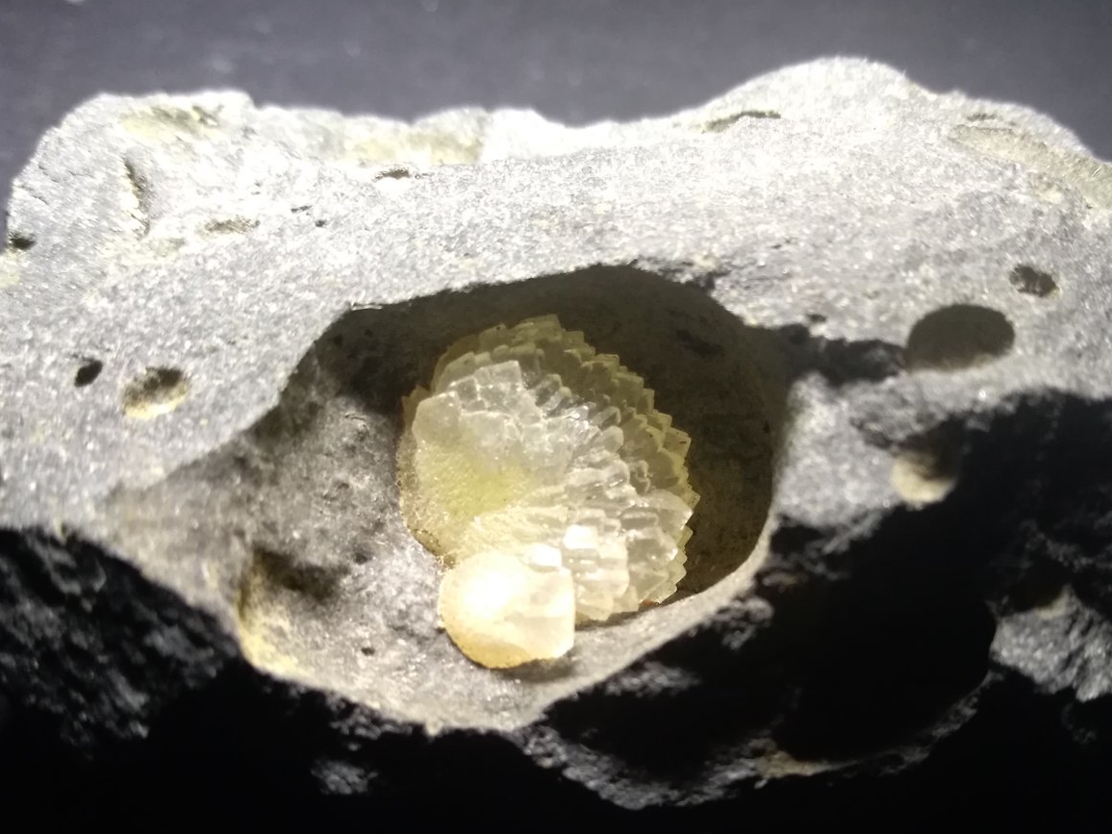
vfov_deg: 39.1
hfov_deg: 51.2
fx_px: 1156
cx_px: 638
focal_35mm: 36
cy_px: 567
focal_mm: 3.54
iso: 414
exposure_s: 1/30
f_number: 2
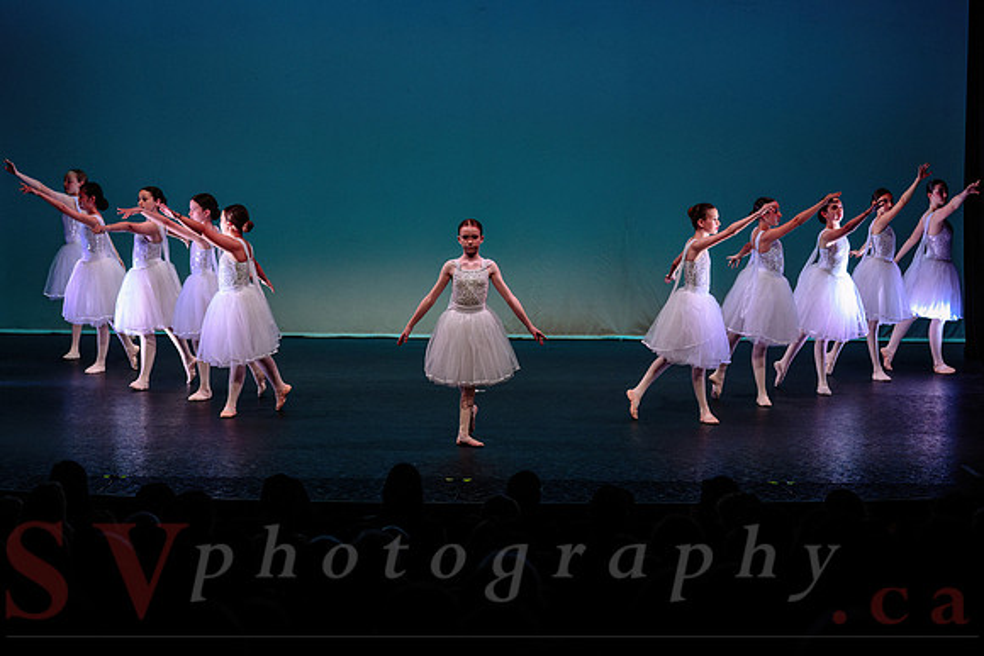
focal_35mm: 87
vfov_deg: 15.8
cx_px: 472
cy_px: 404
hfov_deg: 23.5
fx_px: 2369
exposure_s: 1/500
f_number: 2.8
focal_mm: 70
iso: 1600
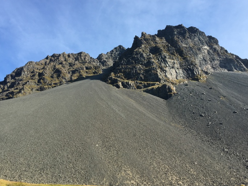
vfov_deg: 41.8
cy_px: 88
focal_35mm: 34
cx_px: 128
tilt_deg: +26.2
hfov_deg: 53.9
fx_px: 244
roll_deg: +0.6
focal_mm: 4.15
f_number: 2.2
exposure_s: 1/855
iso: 25
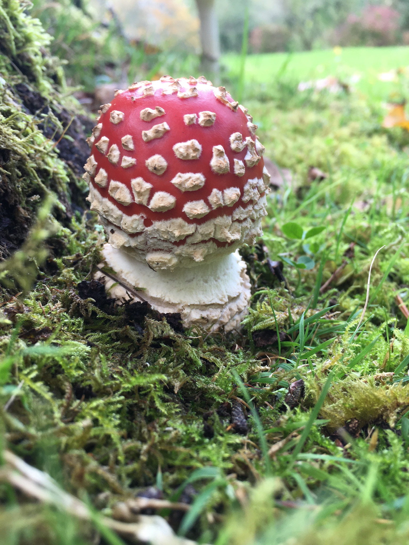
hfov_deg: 48.2
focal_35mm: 29
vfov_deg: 61.7
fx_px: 457
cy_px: 272
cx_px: 204
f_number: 2.2
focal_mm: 4.15
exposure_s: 1/100
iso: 40
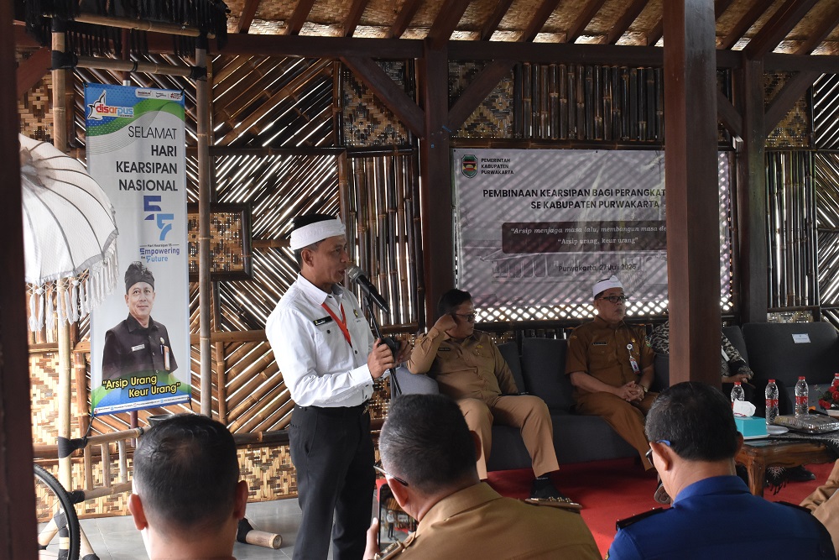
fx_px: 1189
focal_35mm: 51
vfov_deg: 26.5
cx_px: 420
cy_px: 280
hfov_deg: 38.9
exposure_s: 1/60
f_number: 11
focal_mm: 34
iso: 2000
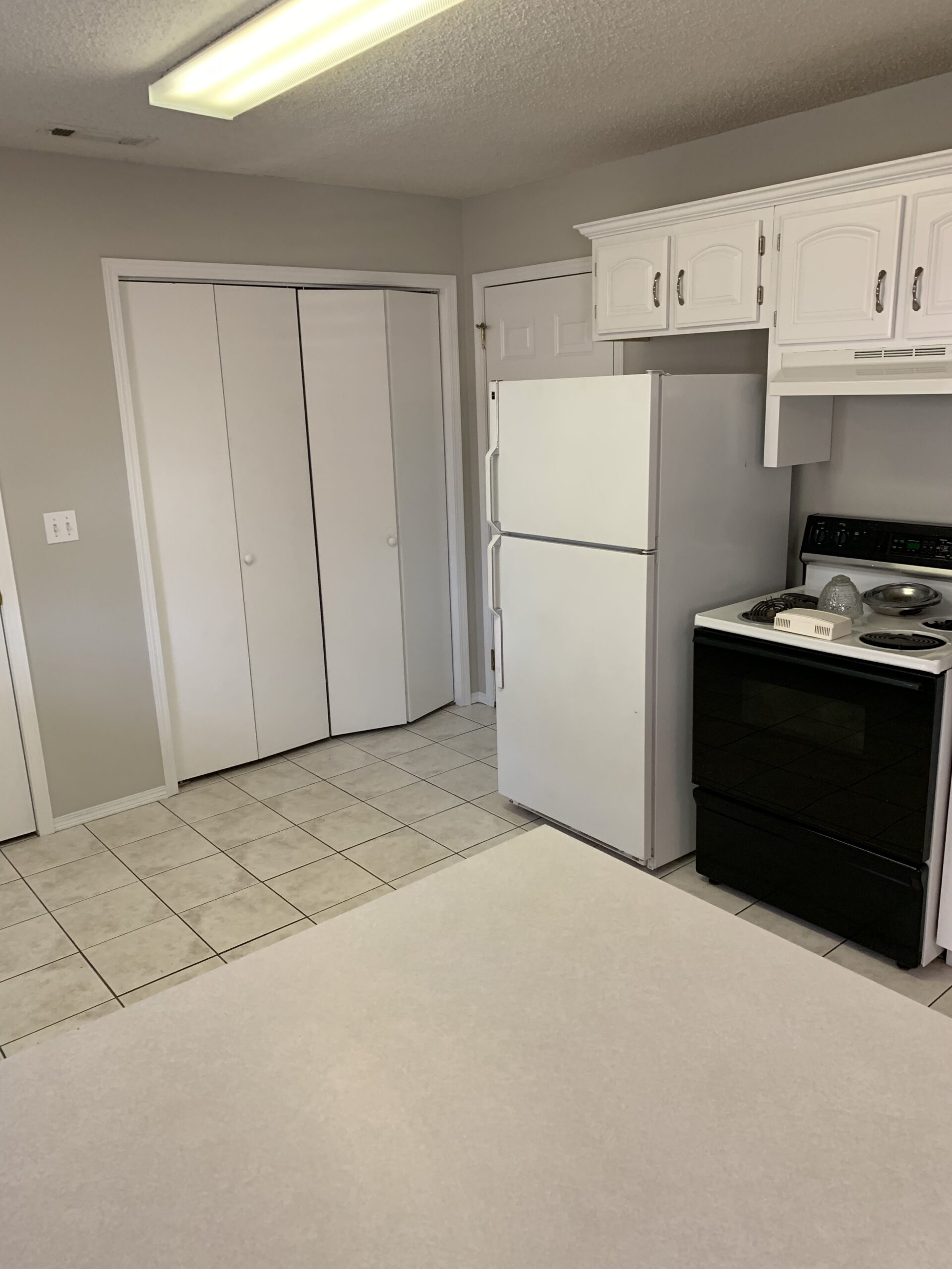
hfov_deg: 53.1
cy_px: 634
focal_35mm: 26
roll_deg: +2.2
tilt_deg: -14.1
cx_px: 476
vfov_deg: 67.3
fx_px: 953
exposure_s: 1/45
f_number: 1.8
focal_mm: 4.25
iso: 125
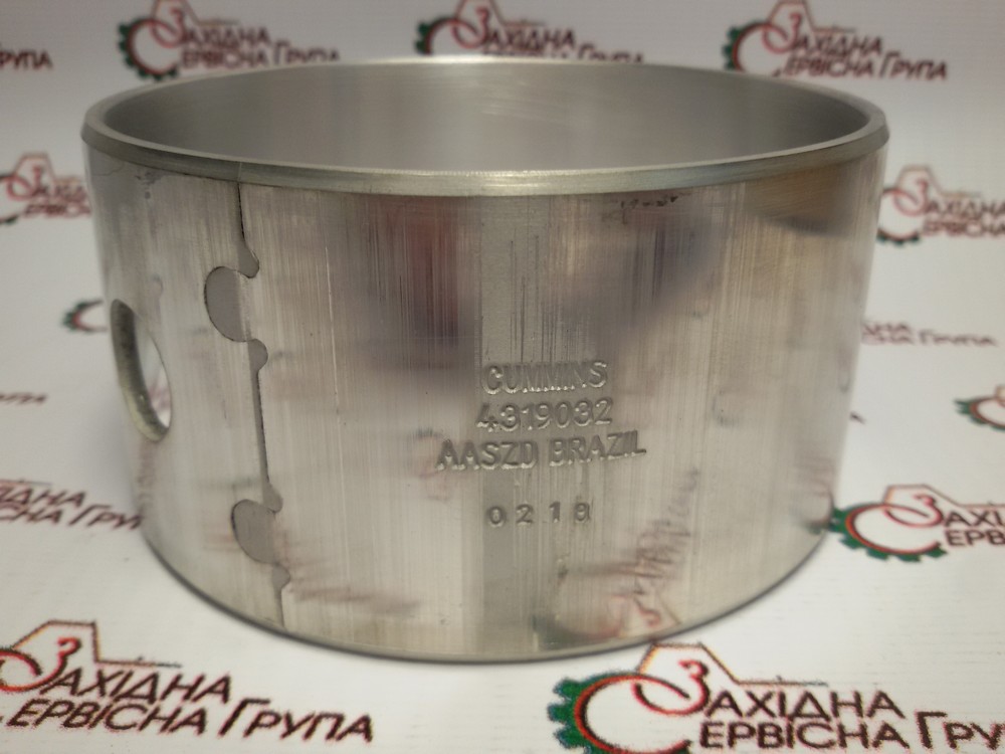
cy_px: 377
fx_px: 900
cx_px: 502
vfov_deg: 45.4
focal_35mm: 31
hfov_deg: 58.4
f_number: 2.4
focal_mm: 2.93
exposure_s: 1/100
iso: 50
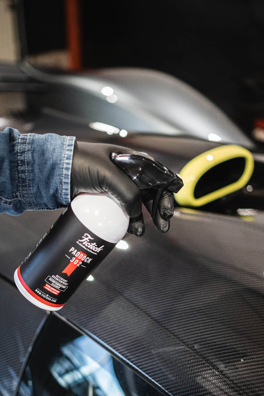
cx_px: 133
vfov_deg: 41.6
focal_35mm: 47
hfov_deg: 28.7
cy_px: 245
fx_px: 517
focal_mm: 23
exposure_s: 1/120
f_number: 1.4
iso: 1600
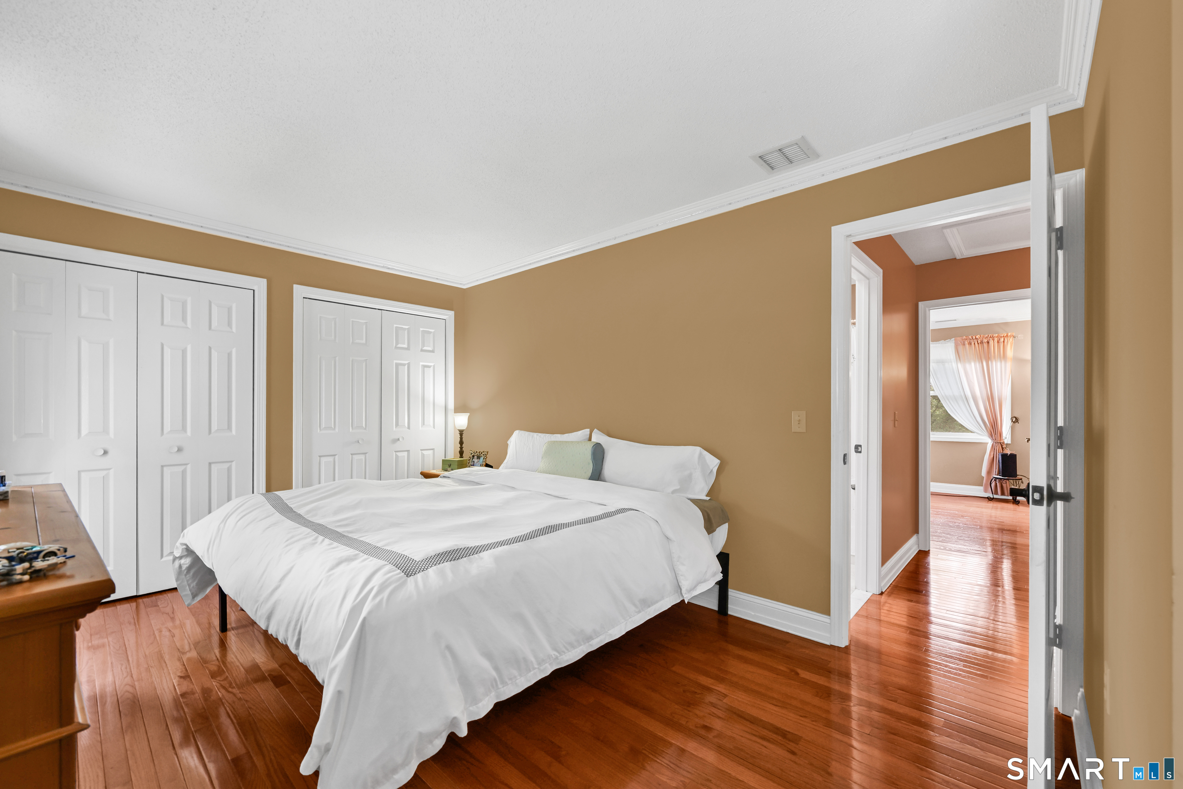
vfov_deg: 81.2
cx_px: 592
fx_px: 460
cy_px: 394
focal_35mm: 14
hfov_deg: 104.3
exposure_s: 1/320
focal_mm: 14
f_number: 8
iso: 200
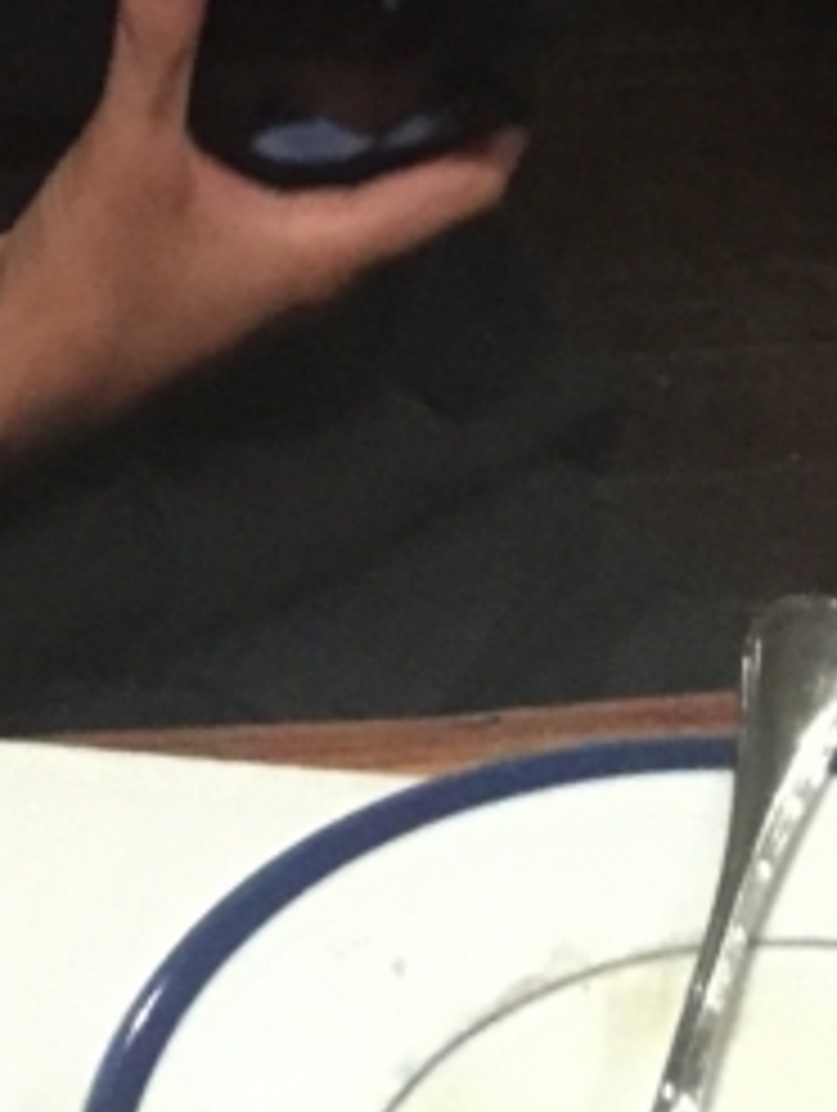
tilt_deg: -10.1
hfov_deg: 12.2
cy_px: -1171
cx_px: -22
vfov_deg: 13.7
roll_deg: -1.2
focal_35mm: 120
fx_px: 3859
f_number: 2.2
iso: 500
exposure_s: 1/15
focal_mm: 4.15
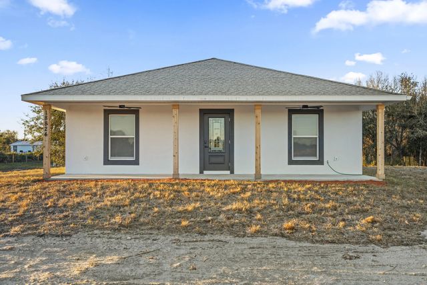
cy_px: 142
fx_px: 415
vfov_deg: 37.9
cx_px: 214
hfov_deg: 54.4
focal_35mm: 35
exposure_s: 1/60
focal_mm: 35
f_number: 4
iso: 100
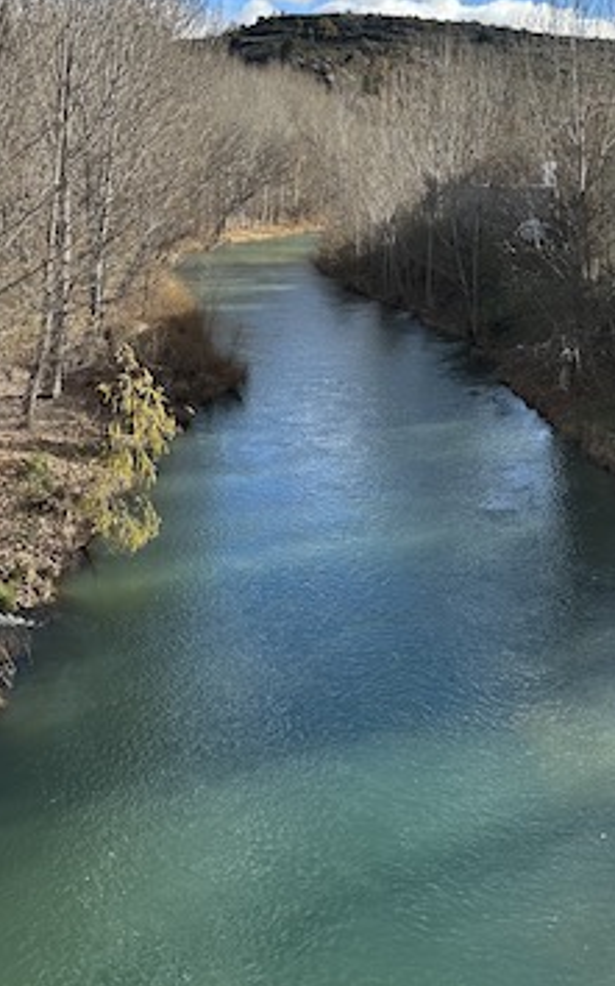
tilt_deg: -1.9
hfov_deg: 27.9
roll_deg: -2.4
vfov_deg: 41.8
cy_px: 209
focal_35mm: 46
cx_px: 348
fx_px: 1235
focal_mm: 6.86
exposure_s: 1/3472
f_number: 1.78
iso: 80
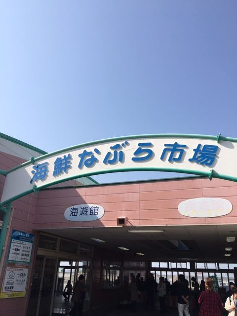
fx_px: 265
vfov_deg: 61.7
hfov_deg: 48.2
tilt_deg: +25.7
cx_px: 118
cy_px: 158
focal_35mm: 29
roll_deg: -2.3
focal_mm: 4.15
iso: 25
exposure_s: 1/1972
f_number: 2.2
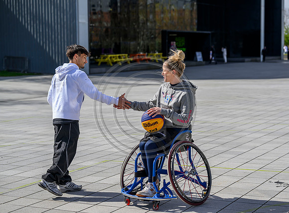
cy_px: 106
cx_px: 159
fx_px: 619
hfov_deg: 26.3
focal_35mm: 75
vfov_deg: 19.5
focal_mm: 70
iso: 250
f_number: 3.5
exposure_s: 1/2500
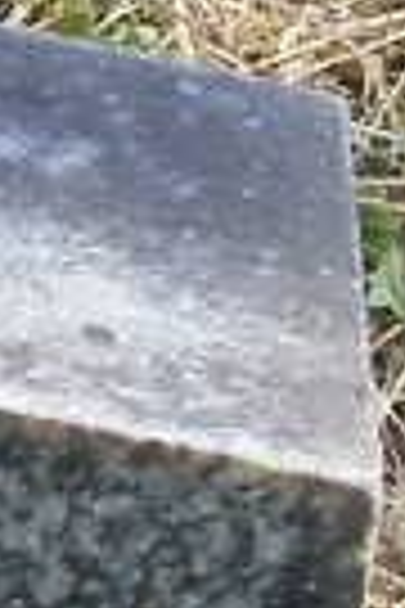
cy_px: 1509
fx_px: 10259
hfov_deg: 2.2
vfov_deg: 3.3
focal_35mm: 608
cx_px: -1989
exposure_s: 1/50
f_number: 3.5
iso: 64
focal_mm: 11.8
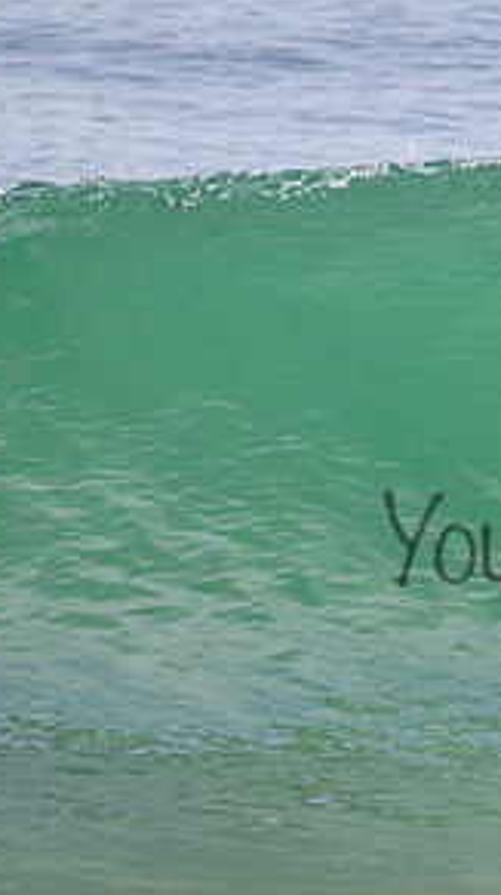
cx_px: 701
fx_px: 30729
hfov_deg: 0.9
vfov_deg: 1.7
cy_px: 512
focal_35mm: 1297
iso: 1000
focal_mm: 620
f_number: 11
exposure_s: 1/2000
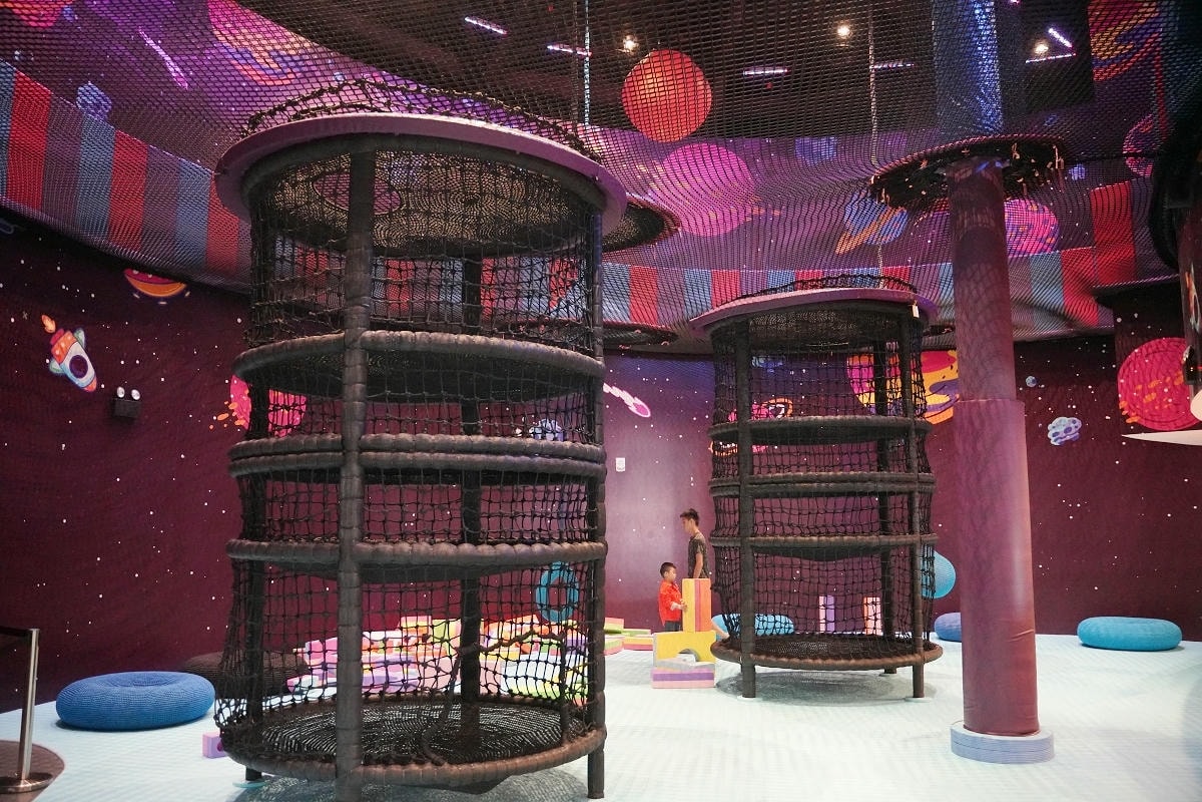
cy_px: 401
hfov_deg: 65.5
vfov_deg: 46.4
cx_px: 601
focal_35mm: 28
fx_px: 935
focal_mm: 28
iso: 12800
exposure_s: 1/160
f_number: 2.8
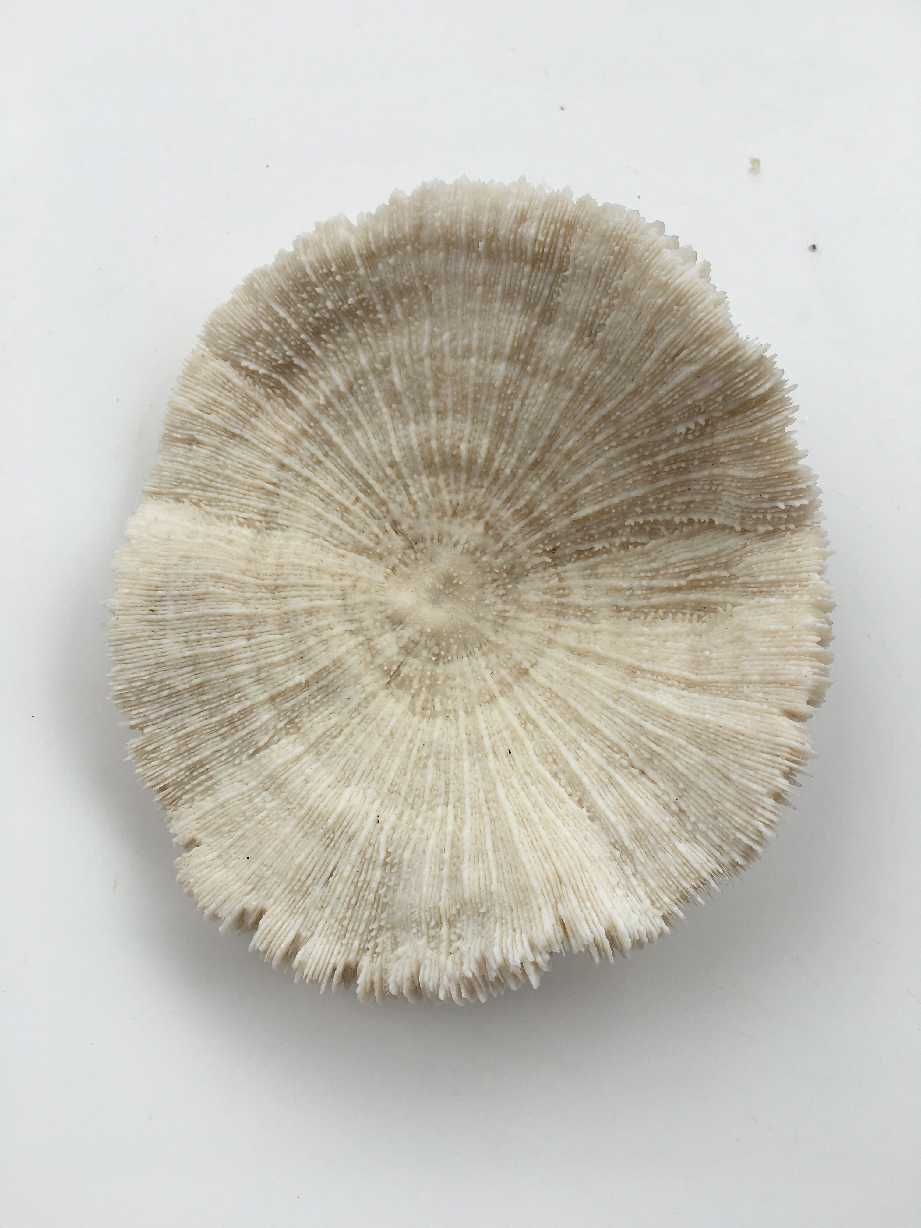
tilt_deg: -75.5
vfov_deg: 61.7
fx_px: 1029
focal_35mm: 29
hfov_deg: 48.2
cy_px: 614
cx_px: 460
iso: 25
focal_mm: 4.15
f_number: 2.2
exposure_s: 1/916
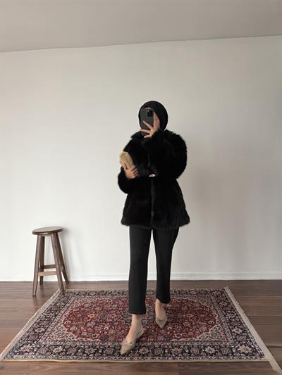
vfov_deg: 71.6
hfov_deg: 56.8
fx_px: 261
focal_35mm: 24
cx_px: 141
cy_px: 188
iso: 200
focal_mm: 6.76
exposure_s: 1/87
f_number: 1.78
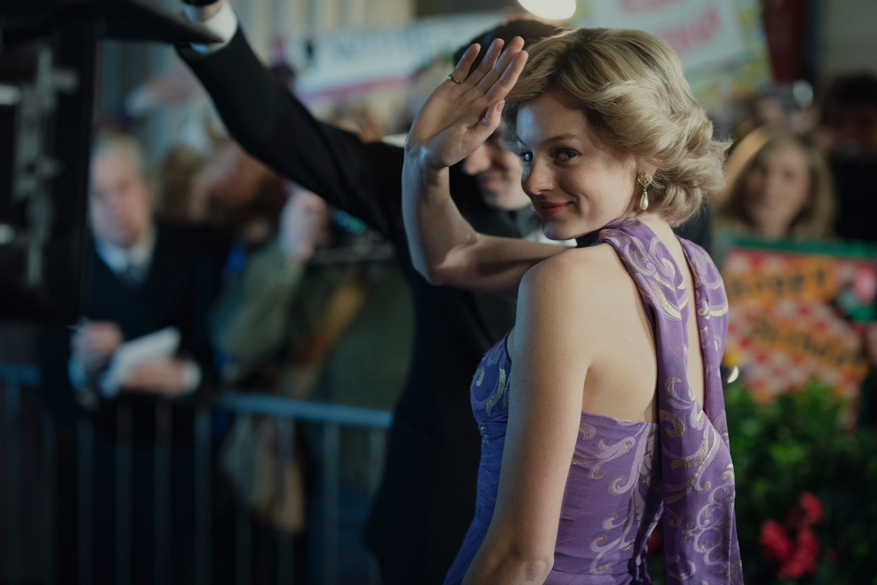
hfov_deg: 23.9
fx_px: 2071
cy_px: 292
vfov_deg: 16.1
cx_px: 438
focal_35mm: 85
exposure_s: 1/640
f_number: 2
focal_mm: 85
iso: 2500
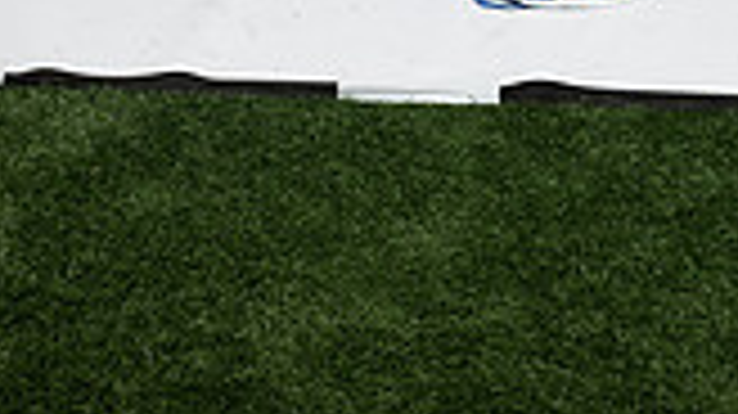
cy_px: -590
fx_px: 2699
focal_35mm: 138
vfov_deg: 8.1
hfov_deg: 15.4
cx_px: 621
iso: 250
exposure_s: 1/400
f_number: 7.1
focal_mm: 48
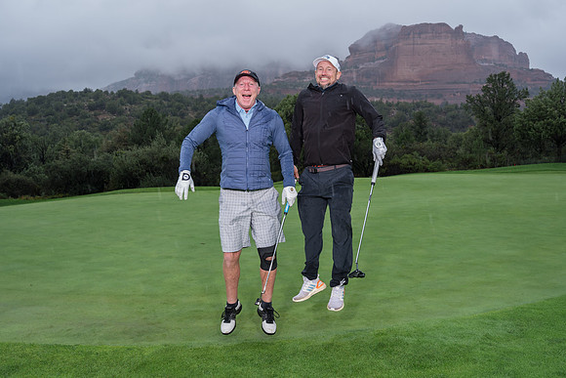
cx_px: 283
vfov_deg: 42.5
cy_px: 168
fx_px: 484
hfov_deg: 60.6
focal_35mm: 31
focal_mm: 24
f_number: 4.5
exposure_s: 1/320
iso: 320
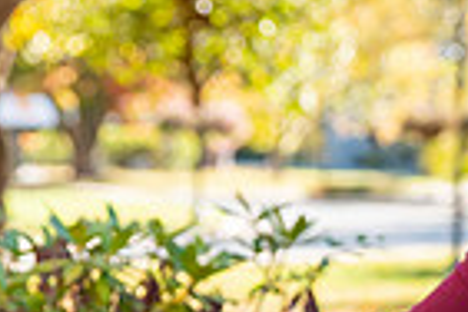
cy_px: 229
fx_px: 2834
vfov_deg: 6.3
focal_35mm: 218
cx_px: 498
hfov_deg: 9.4
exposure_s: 1/1250
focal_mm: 52
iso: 1000
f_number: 2.8
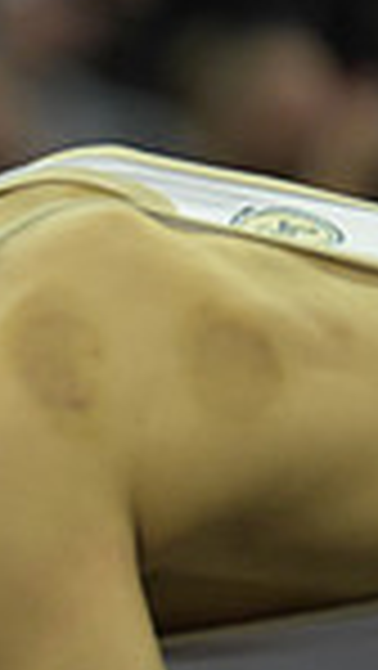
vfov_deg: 2.8
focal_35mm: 772
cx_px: -792
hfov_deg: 1.6
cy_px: 567
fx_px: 13733
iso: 4500
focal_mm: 190
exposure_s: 1/1250
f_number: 2.8
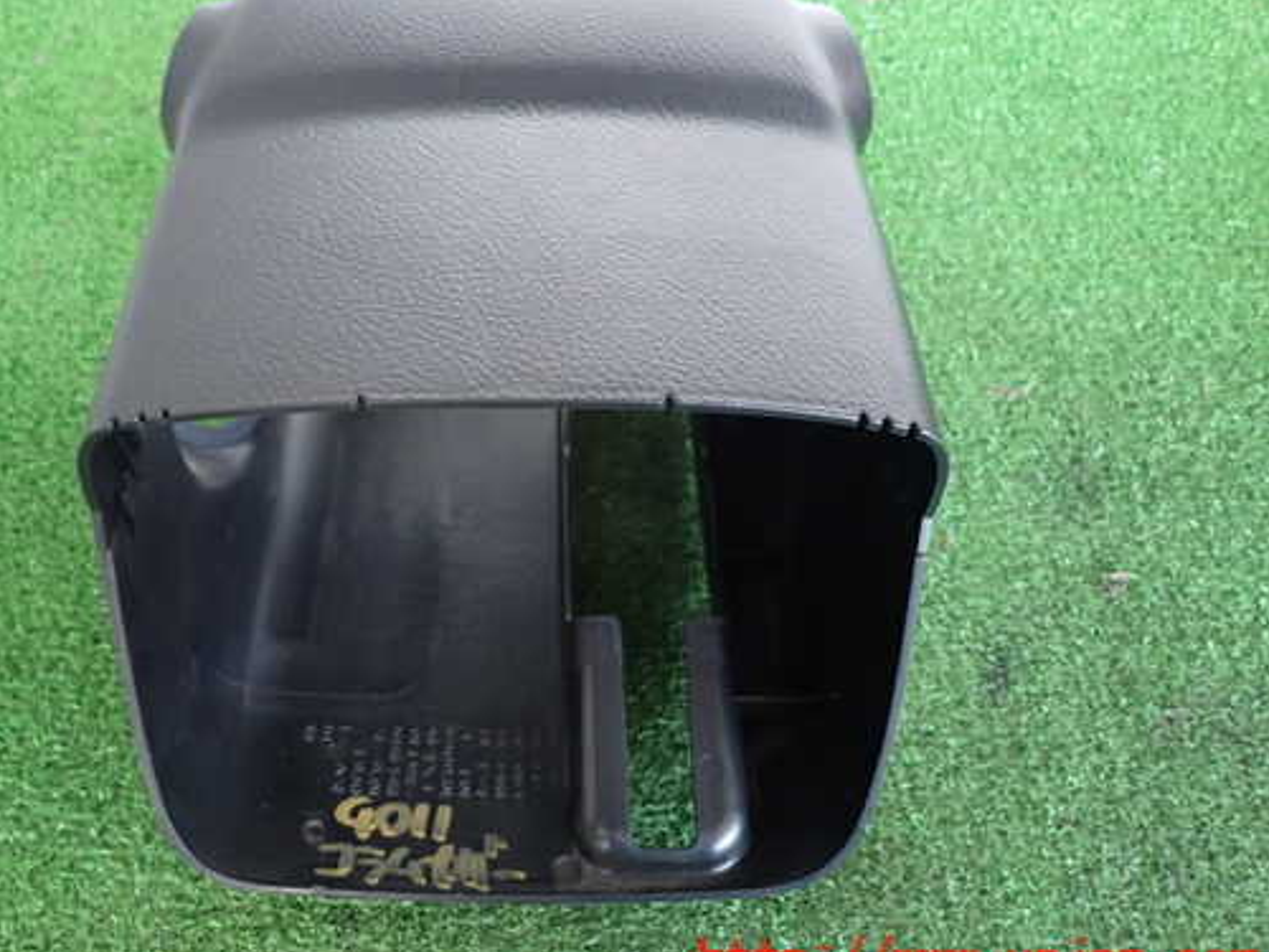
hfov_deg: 59.5
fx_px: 1100
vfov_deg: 46.7
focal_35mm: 30
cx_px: 510
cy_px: 424
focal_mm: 4.5
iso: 250
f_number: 2
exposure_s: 1/30
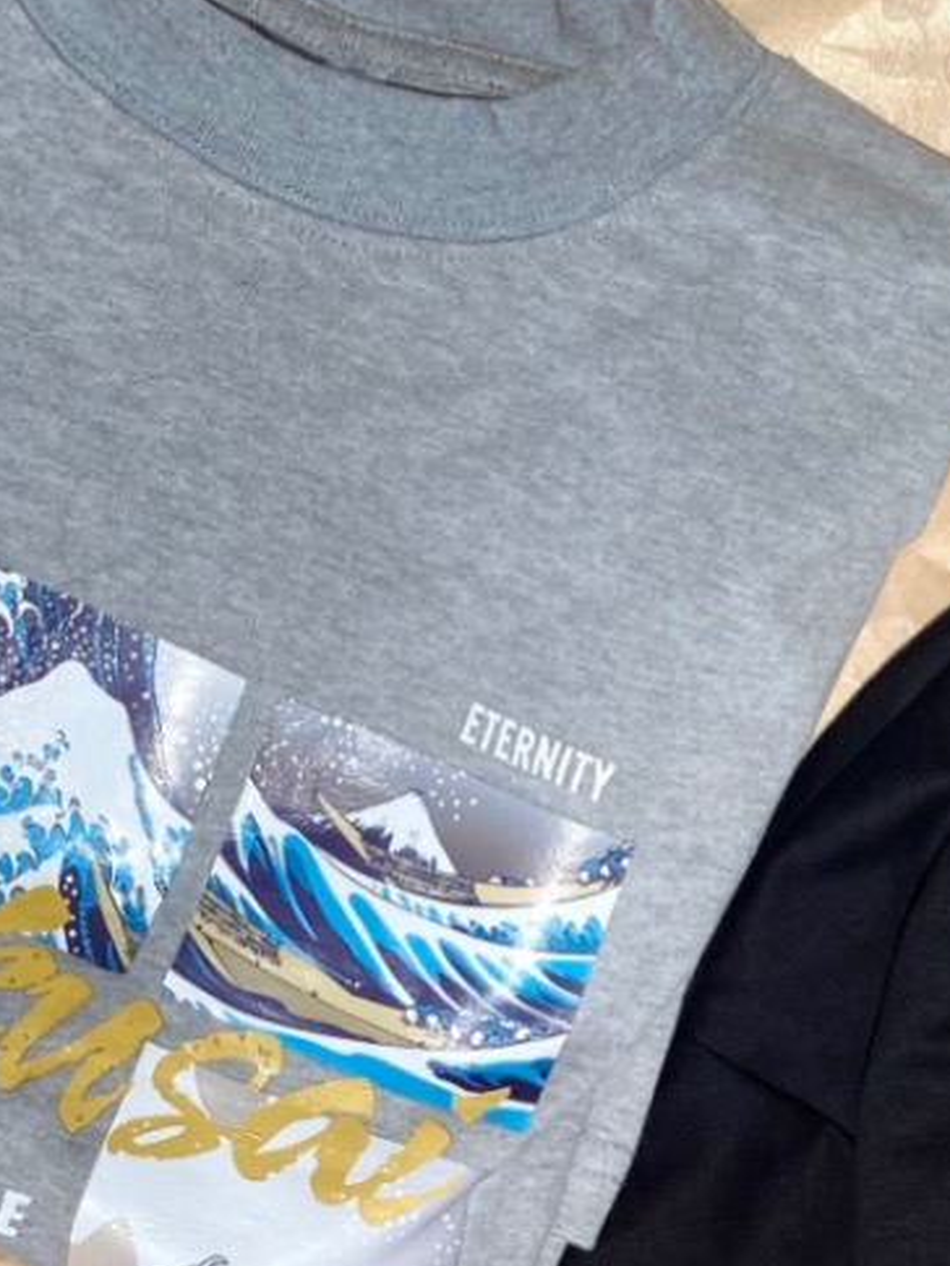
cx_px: 1078
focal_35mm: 94
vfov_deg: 19.2
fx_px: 3438
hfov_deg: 15.3
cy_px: 1676
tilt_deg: -73.7
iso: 32
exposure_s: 1/4808
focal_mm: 4.25
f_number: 1.8
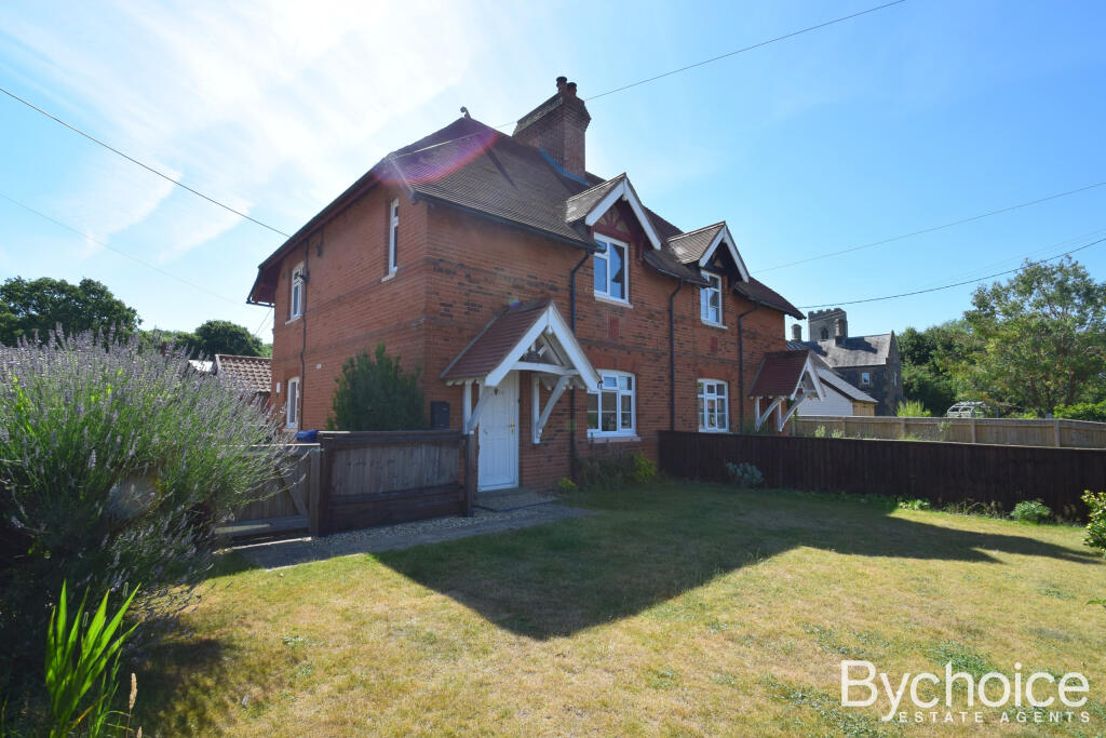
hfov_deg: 100.4
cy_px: 369
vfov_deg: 77.3
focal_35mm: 15
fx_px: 461
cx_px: 553
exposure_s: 1/320
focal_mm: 10
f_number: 11
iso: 400
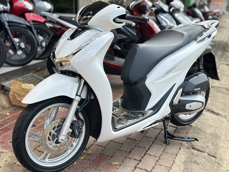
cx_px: 114
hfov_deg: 39.7
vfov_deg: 30.3
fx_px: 318
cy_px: 86
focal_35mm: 48
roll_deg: -1.9
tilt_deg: -13.8
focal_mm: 6.86
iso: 80
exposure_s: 1/1590
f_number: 1.78
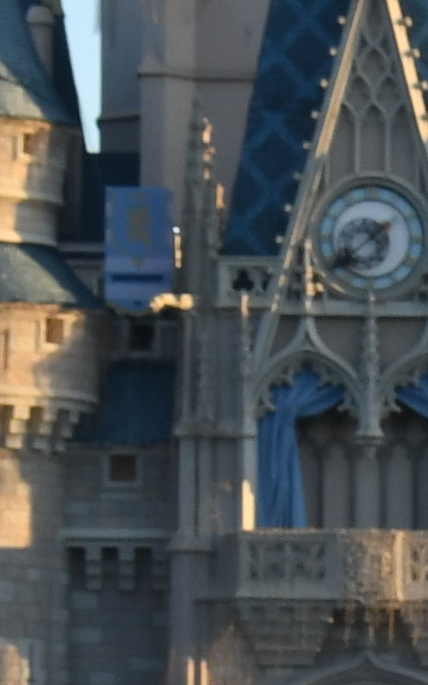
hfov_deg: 3.1
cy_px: 657
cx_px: 752
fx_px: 7896
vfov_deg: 5.0
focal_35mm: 423
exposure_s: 1/250
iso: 400
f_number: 8
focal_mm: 38
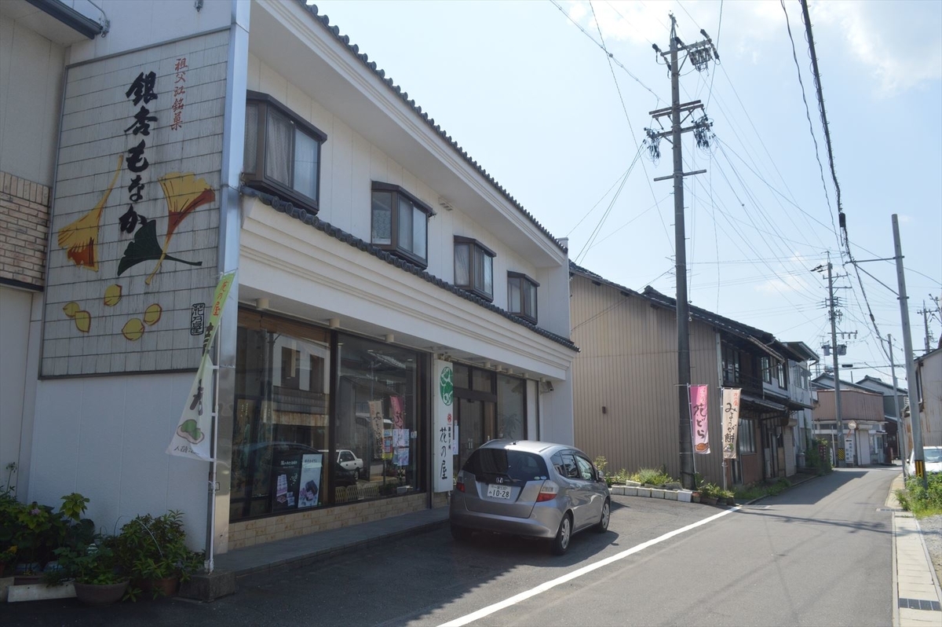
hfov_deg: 67.4
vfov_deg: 47.9
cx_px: 471
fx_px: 706
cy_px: 314
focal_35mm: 27
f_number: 10
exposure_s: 1/400
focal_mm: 18
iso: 400
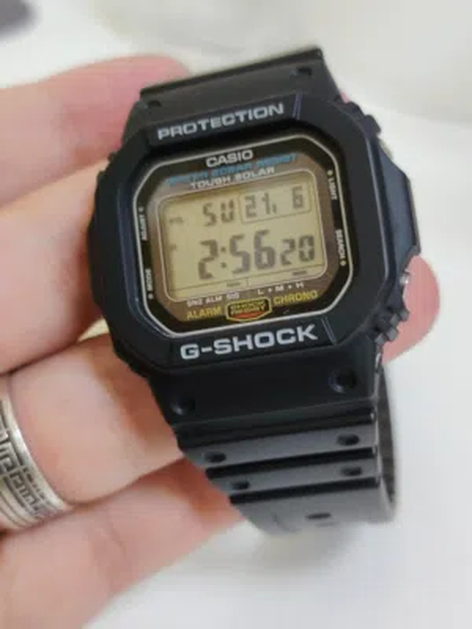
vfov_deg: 39.7
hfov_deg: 30.3
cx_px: 236
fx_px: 873
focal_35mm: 48
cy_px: 314
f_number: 4
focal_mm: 5.25
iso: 228
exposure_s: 1/33.3
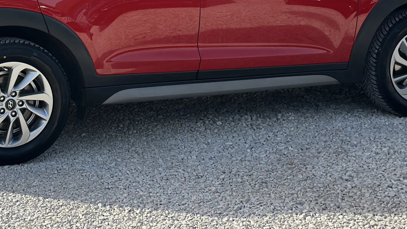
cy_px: -26
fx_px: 1090
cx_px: 151
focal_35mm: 101
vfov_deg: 11.8
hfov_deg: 21.1
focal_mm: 6.86
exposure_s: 1/2203
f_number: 1.78
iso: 80
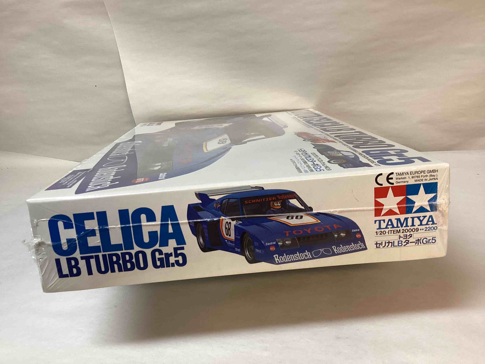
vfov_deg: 45.4
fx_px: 434
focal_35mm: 31
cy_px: 182
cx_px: 242
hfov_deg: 58.4
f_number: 2.4
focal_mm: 3.3
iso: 100
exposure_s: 1/50
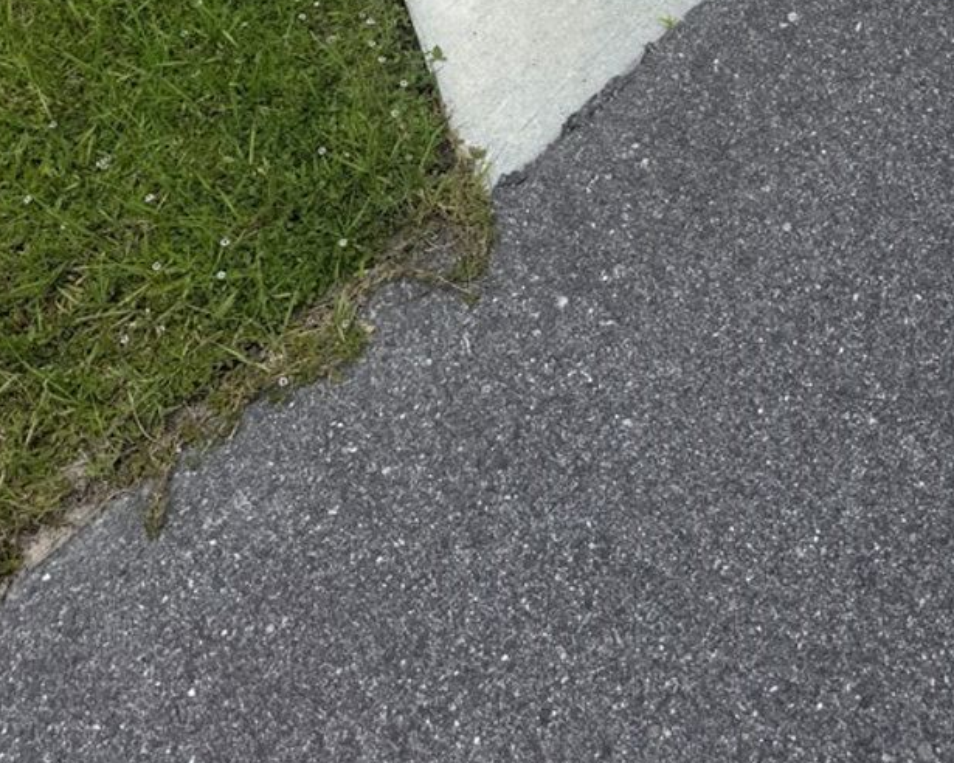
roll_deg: +5.7
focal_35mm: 52
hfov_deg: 35.7
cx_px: 631
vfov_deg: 25.8
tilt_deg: -44.3
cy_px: -178
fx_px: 1468
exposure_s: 1/4049
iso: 80
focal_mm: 6.76
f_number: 1.78
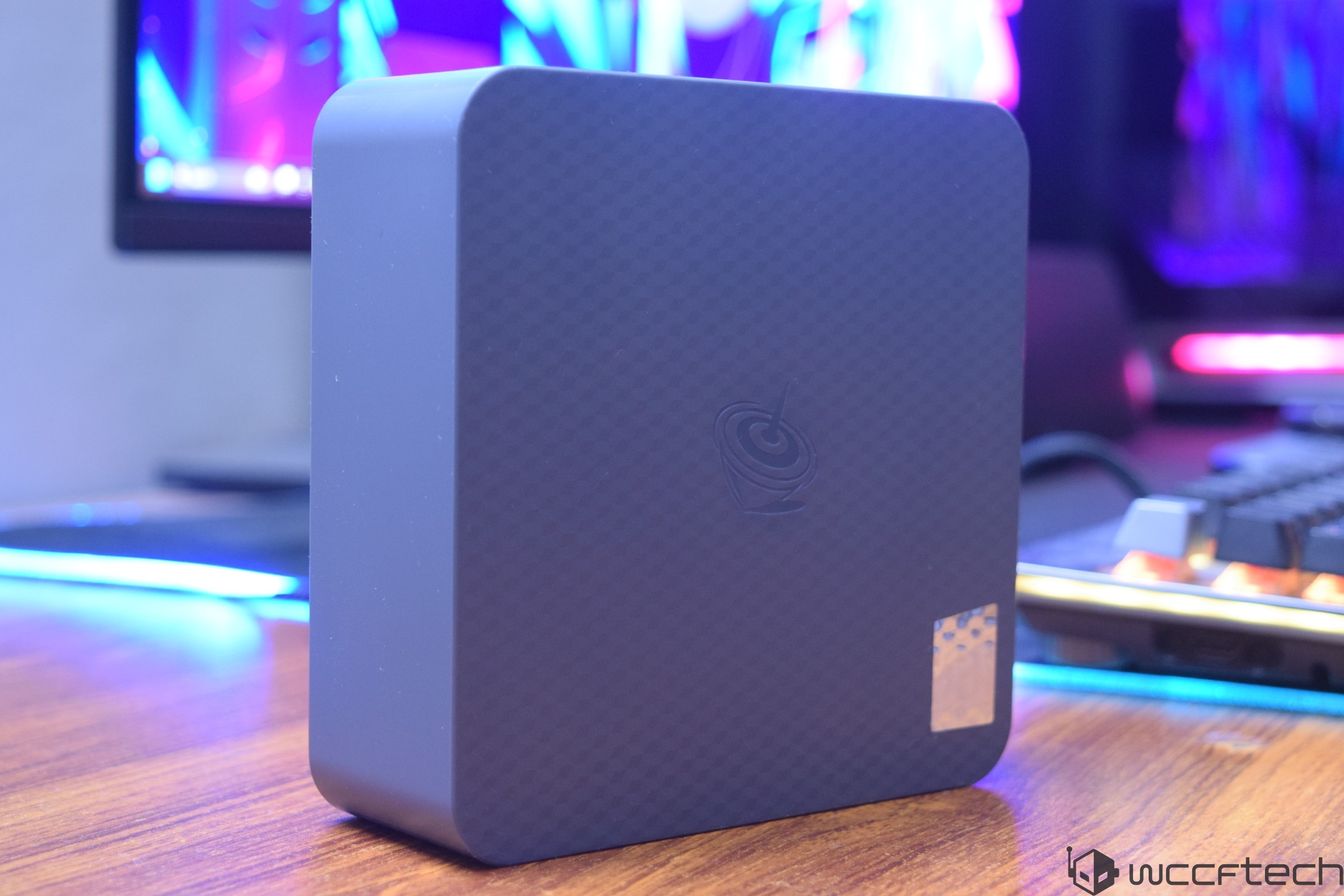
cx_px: 672
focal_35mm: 68
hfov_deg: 29.9
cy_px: 448
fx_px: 2520
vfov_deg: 20.2
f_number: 5.6
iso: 1600
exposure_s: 1/8
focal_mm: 45
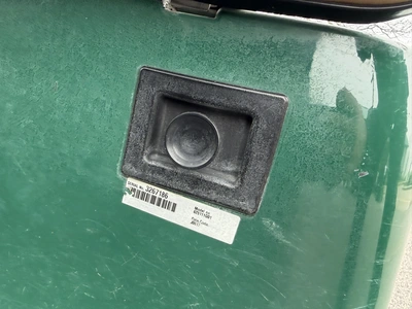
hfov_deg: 71.6
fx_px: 286
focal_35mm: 24
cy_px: 154
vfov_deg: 56.8
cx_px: 206
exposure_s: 1/121
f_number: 2.2
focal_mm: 2.22
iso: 200
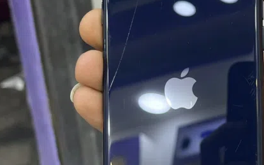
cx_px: 187
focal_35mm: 41
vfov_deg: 31.3
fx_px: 295
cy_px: 83
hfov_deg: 47.0
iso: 80
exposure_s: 1/100
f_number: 1.6
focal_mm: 5.1
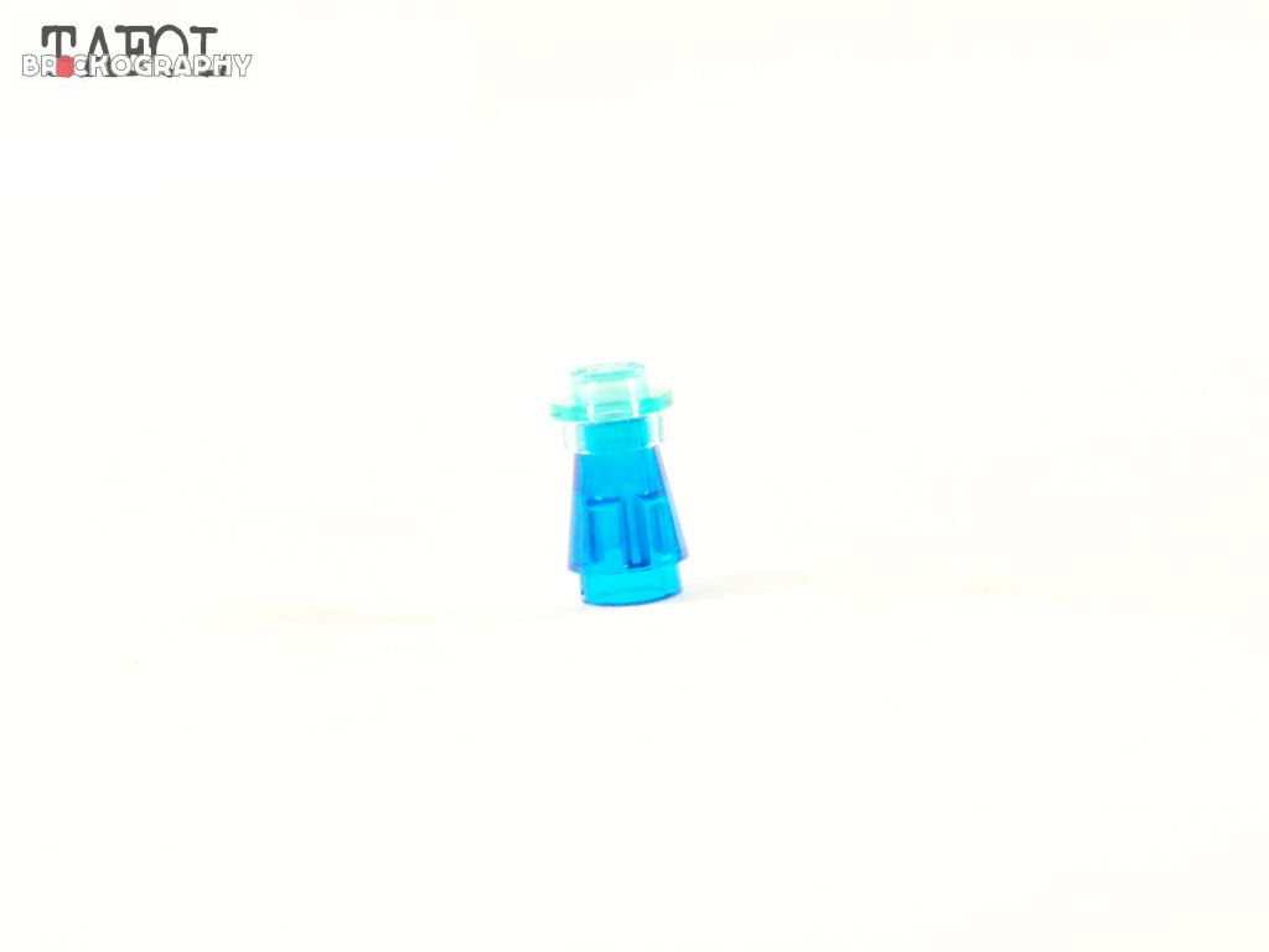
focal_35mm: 105
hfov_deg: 18.7
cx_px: 634
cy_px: 476
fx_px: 3849
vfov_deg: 14.1
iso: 400
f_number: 3.6
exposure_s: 1/60
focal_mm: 17.5
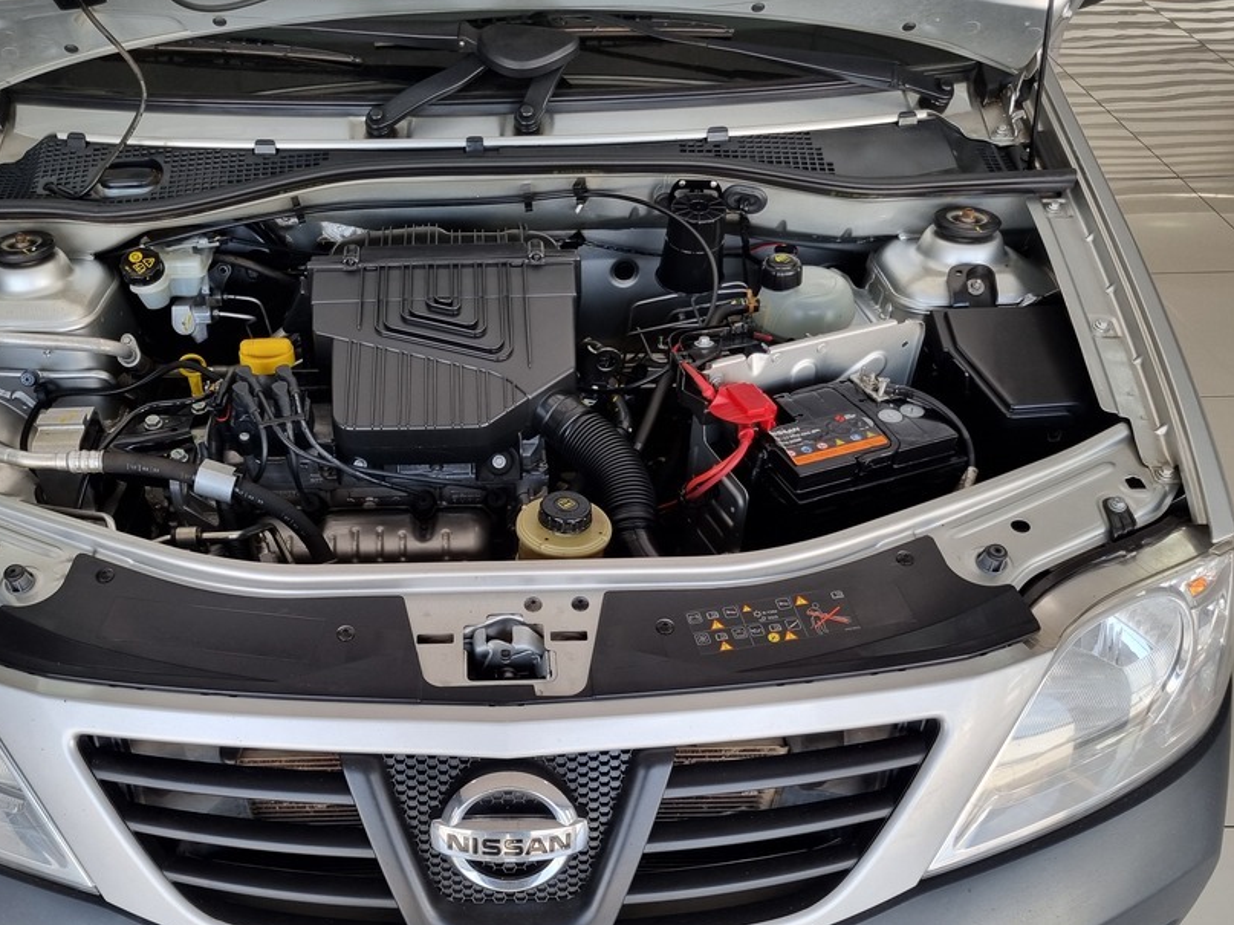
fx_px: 1176
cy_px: 576
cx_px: 482
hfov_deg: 54.9
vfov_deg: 42.6
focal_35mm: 33
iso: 50
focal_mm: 5.4
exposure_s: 1/100
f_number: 1.8
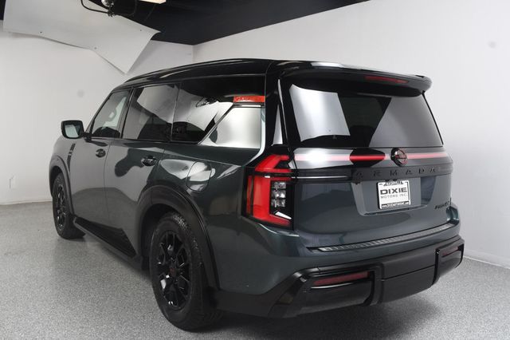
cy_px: 170
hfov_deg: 57.2
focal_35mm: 33
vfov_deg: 39.9
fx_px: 467
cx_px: 255
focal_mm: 22
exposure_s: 1/160
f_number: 8
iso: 100
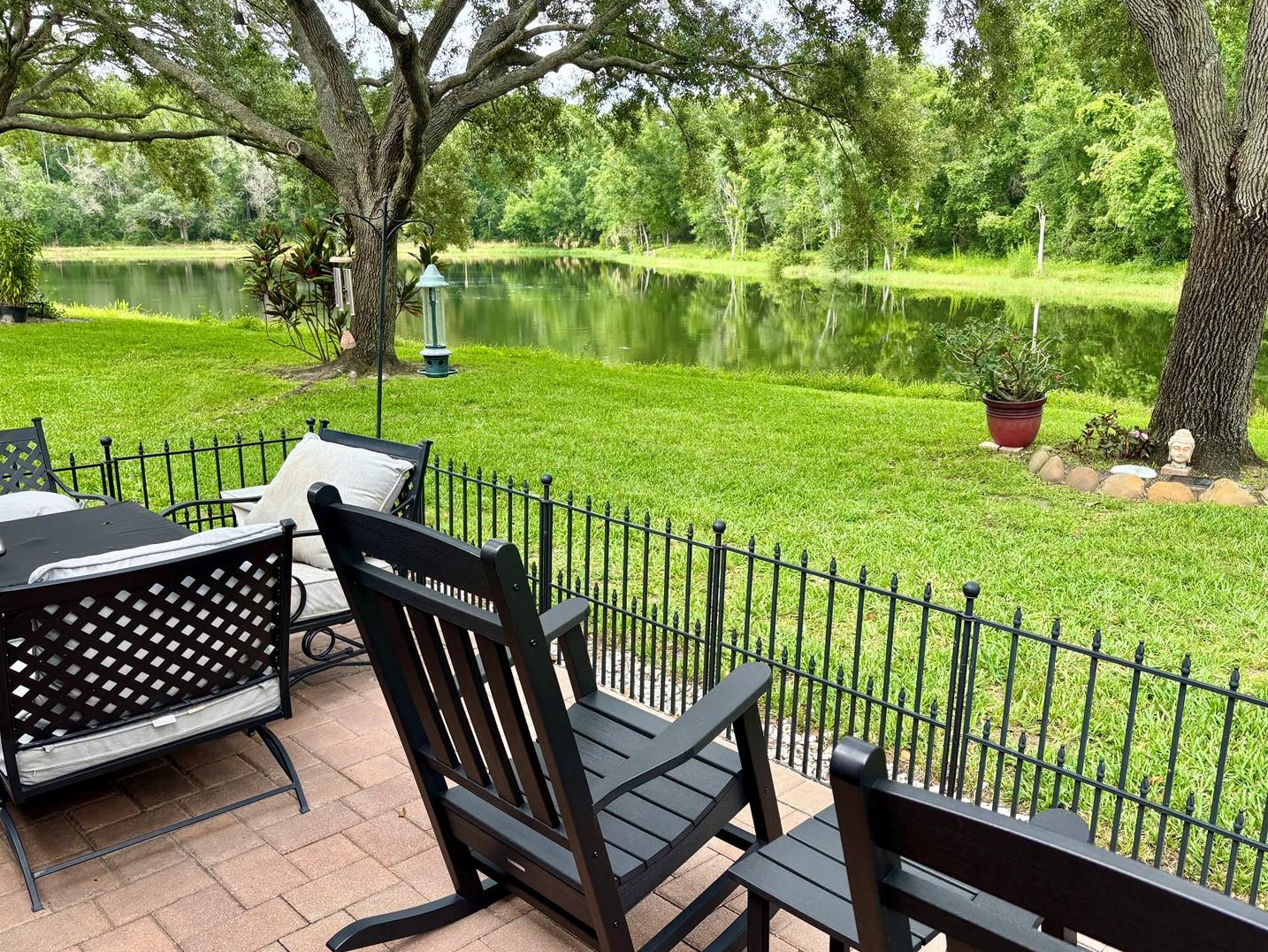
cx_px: 694
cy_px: 493
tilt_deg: -14.3
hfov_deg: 61.5
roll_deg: +0.1
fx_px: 1062
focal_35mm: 29
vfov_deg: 48.2
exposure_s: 1/226
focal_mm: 5.96
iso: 40
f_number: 1.6
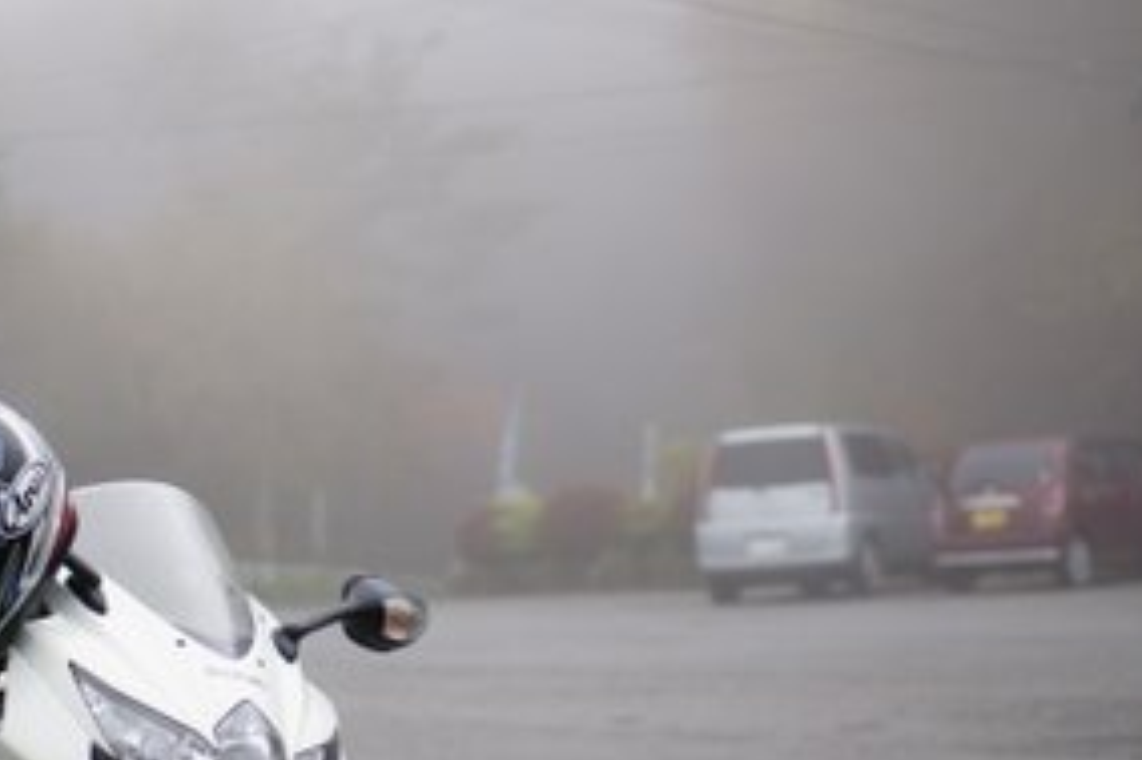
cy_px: 511
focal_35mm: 76
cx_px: 358
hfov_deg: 26.5
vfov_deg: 17.9
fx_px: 2409
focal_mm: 30
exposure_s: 1/1600
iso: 200
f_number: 1.4
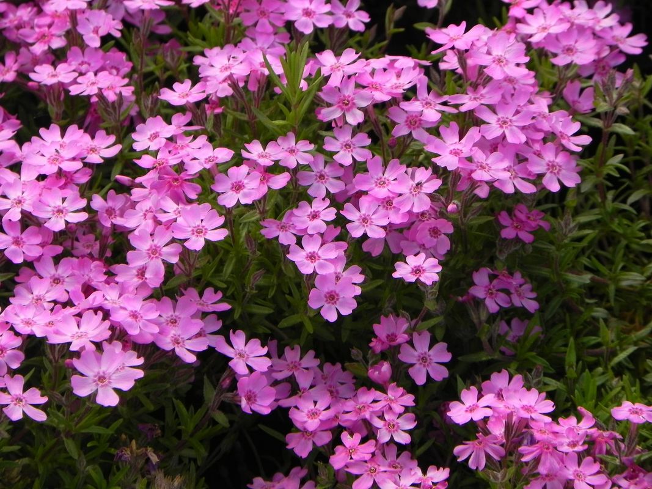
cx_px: 326
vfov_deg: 4.4
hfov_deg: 5.9
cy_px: 244
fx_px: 6347
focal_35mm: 337
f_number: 5
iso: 160
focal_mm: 59.9
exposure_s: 1/640
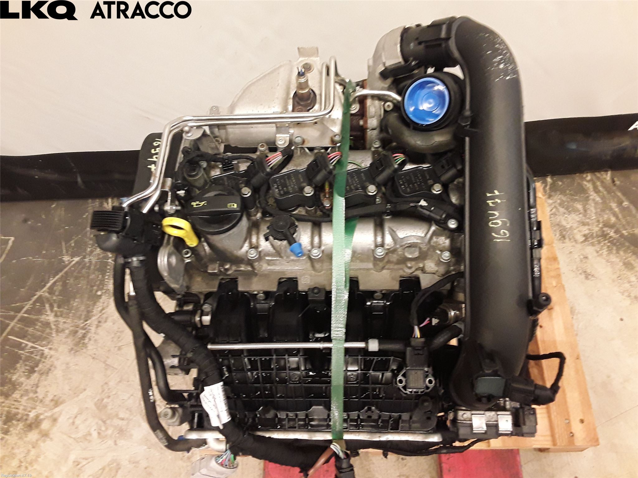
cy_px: 239
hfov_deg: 63.4
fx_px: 516
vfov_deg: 49.7
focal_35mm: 28
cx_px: 319
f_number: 1.9
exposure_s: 1/50
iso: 200
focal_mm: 2.91
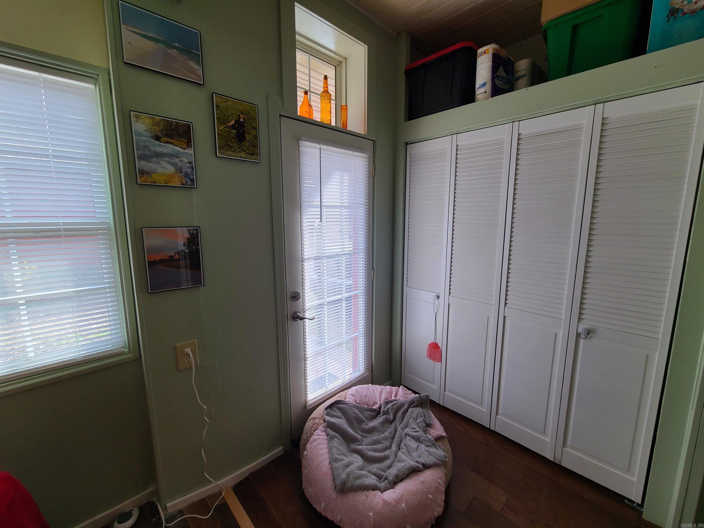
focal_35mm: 13
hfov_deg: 106.2
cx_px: 352
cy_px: 264
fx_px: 264
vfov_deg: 89.9
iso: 64
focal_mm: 2.2
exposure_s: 1/120
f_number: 2.2
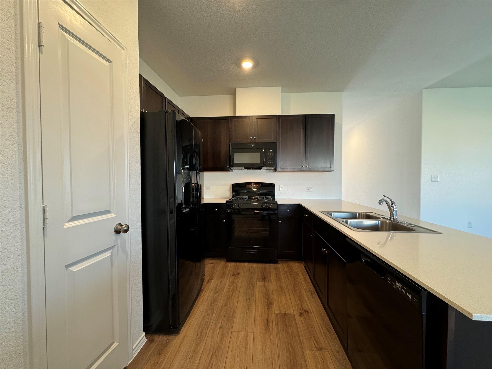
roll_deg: -0.4
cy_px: 184
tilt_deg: -2.1
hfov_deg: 102.1
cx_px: 246
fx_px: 199
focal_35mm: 14
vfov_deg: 85.7
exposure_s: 1/60
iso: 200
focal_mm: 2.22
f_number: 2.2
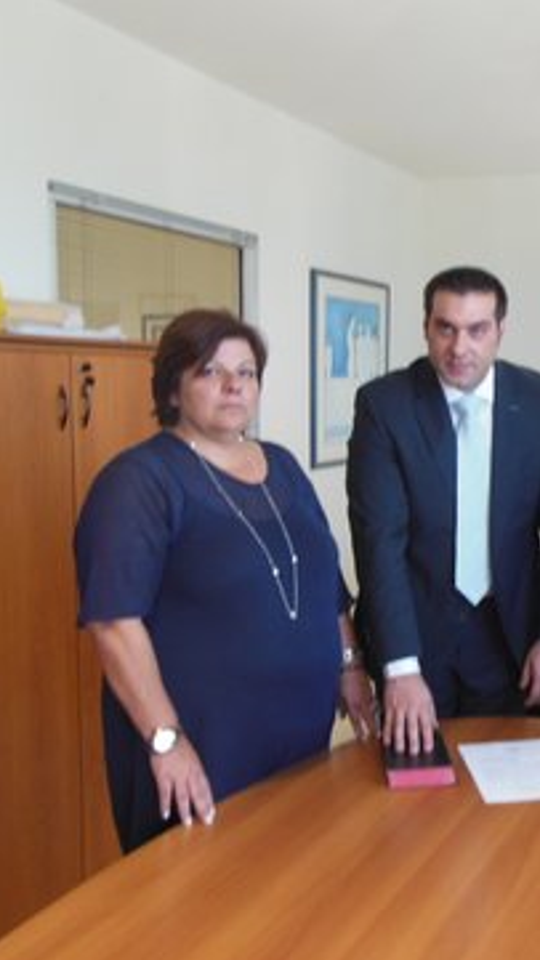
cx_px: 516
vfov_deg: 54.0
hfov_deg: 30.2
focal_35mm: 37
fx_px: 942
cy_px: 484
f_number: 3.2
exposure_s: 1/30
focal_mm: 4.5
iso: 200
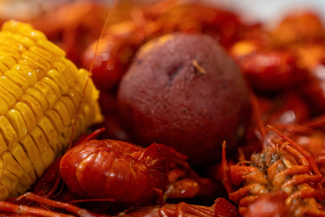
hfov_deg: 23.6
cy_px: 127
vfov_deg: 15.9
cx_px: 172
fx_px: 776
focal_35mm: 86
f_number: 2.8
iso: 1000
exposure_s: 1/60
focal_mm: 70
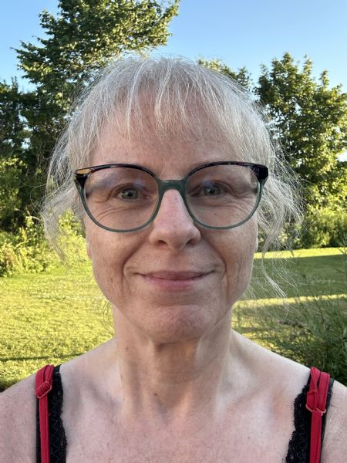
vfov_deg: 60.0
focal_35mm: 30
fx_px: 401
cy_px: 232
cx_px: 174
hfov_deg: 46.8
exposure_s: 1/130
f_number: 1.9
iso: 32
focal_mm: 2.69
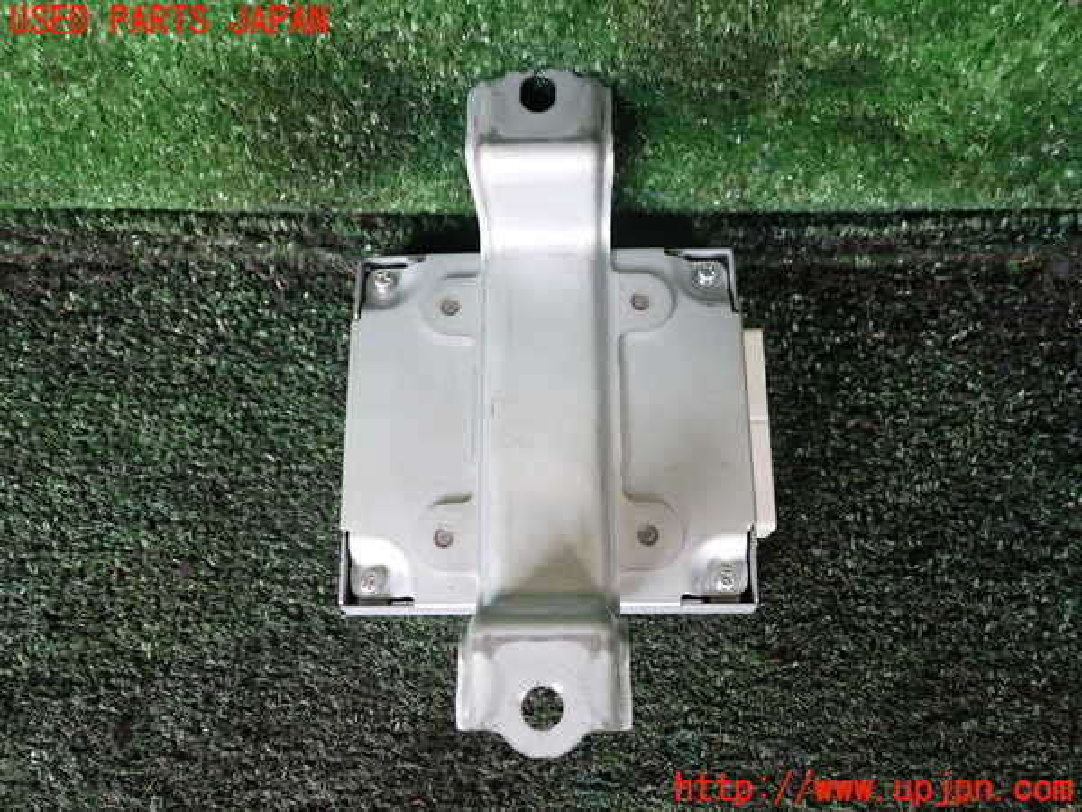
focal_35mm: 30
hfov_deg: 60.0
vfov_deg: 46.8
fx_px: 938
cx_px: 541
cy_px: 406
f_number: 2.3
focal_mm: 5.4
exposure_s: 1/30
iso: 320
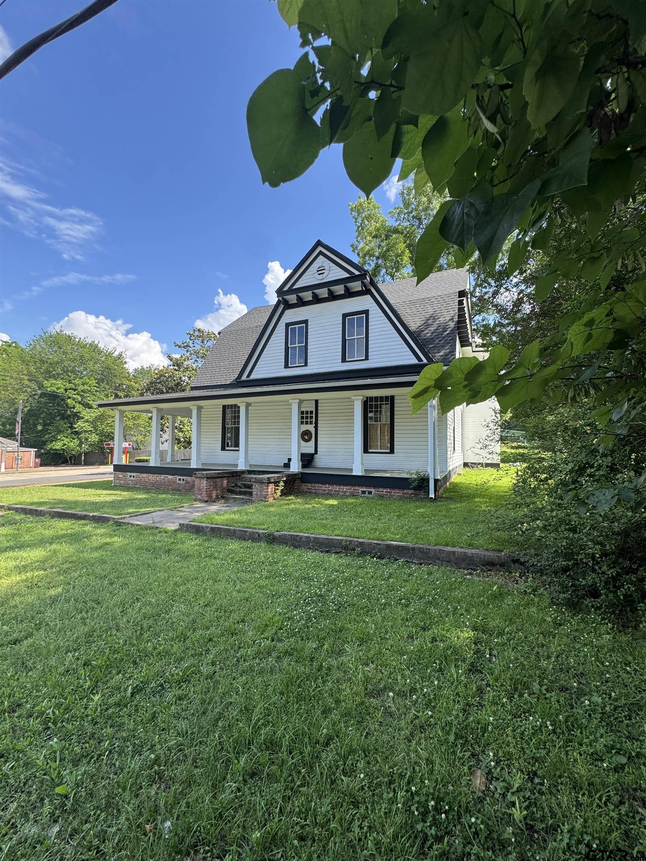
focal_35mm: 14
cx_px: 323
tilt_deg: +2.5
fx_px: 348
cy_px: 430
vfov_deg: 102.1
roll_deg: +0.4
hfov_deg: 85.7
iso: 40
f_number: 2.2
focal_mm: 2.22
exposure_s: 1/501
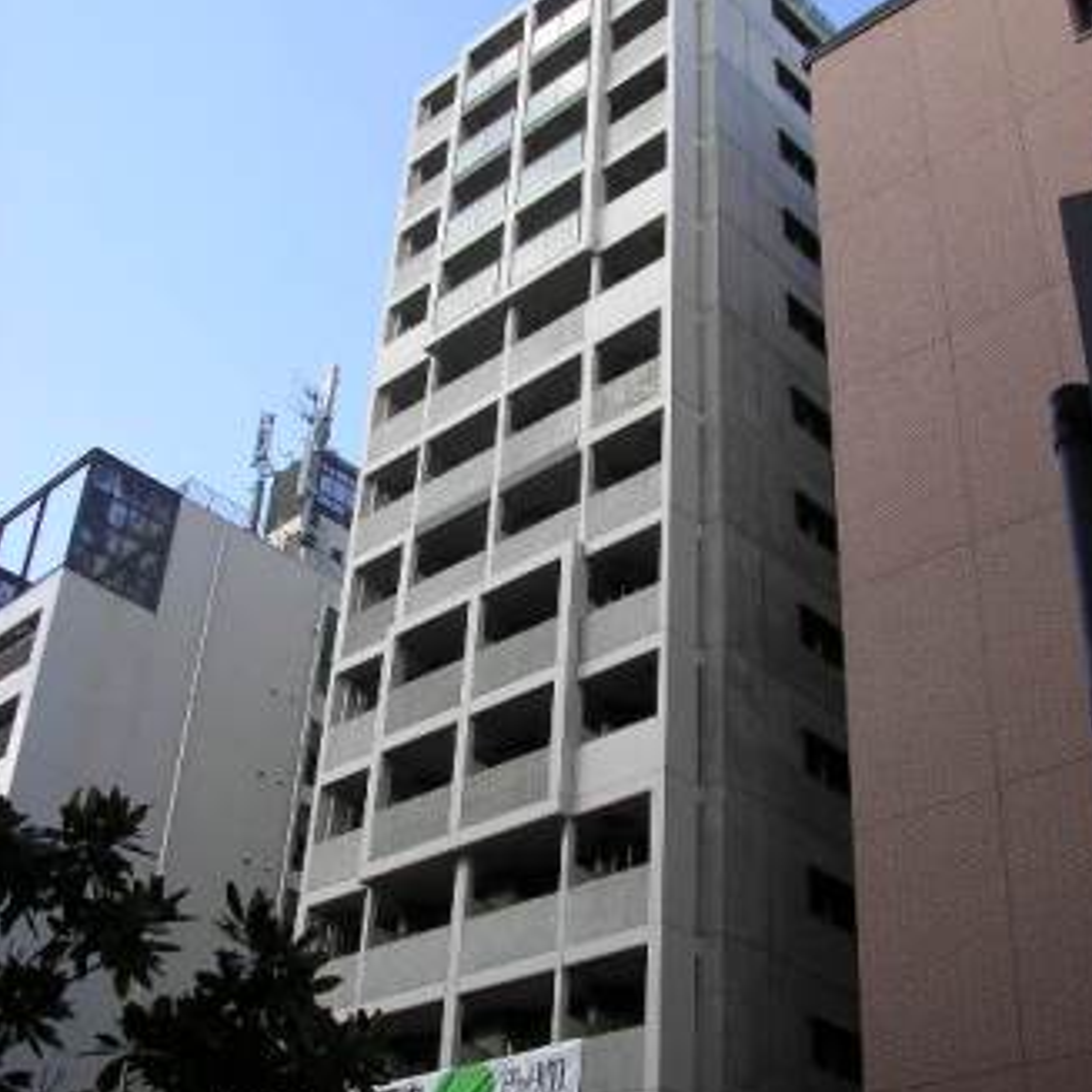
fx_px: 1642
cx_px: 554
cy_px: 524
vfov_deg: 36.8
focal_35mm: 46
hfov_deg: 36.8
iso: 50
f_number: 4.1
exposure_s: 1/241
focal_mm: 5.8
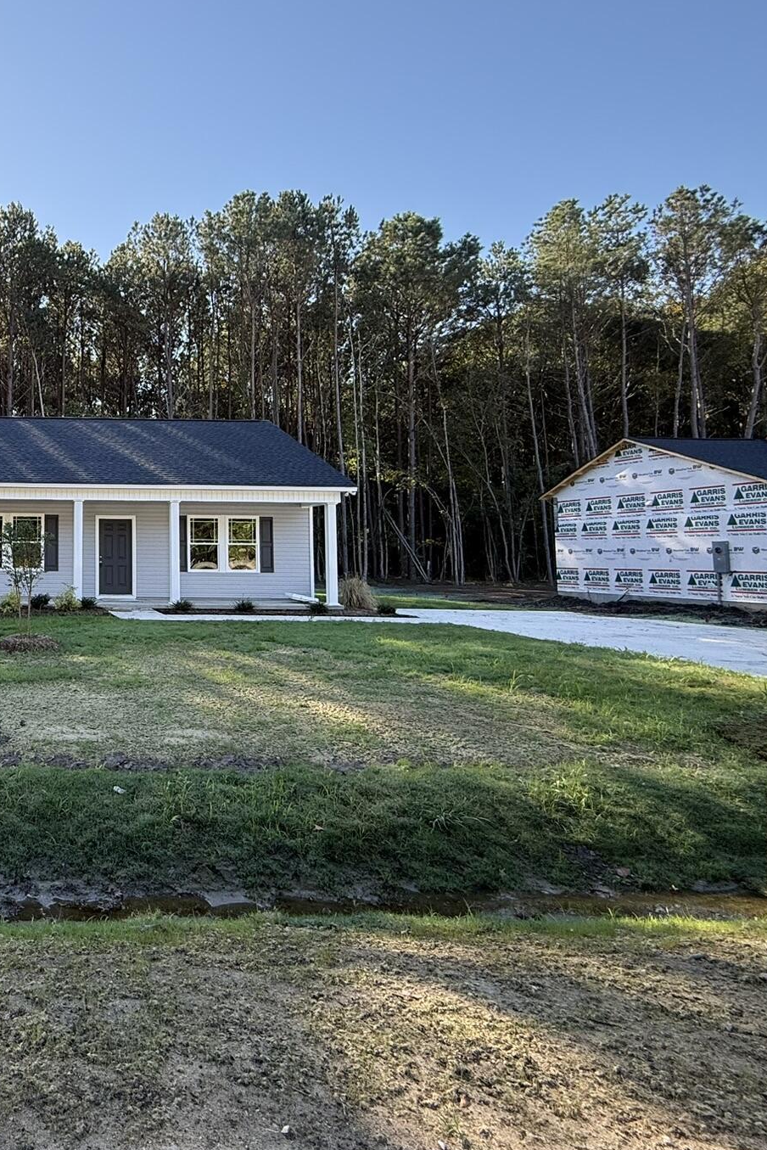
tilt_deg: +5.1
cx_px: 18
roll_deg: -0.8
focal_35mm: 22
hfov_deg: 48.3
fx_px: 703
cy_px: 507
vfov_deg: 78.3
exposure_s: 1/439
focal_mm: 2.22
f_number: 2.2
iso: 64
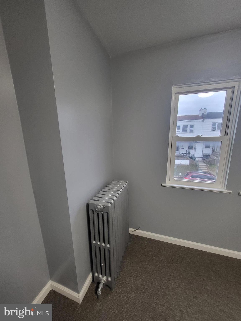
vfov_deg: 106.2
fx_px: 121
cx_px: 120
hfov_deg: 89.9
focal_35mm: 13
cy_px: 160
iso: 400
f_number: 2.2
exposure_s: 1/40
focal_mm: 1.74
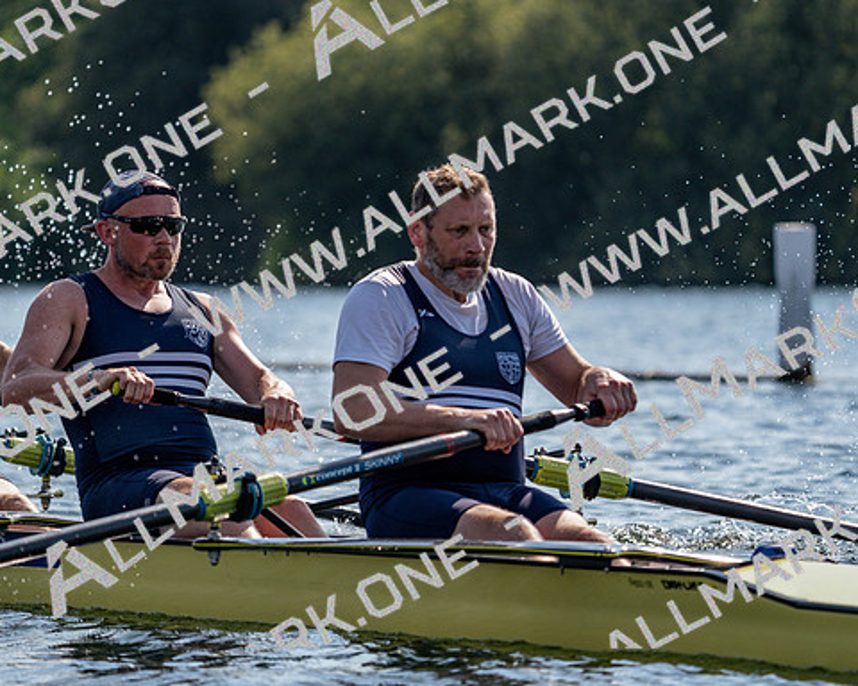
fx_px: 7923
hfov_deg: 6.2
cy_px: 342
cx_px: 409
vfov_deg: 5.0
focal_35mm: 312
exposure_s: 1/1600
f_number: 5.6
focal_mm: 275
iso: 200
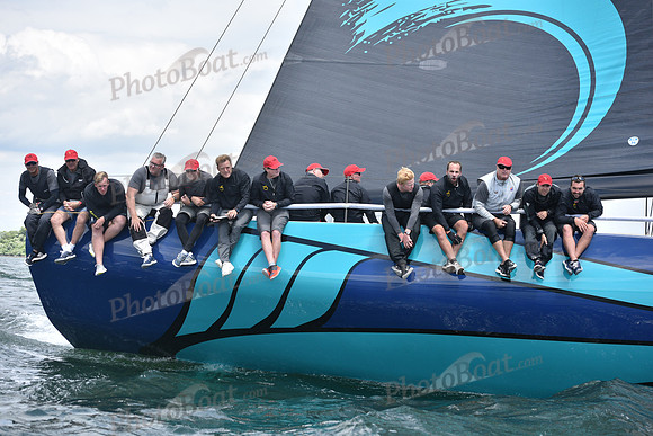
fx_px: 1270
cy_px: 218
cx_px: 326
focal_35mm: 70
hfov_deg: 28.8
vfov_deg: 19.5
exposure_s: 1/1250
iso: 250
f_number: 4
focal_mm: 70
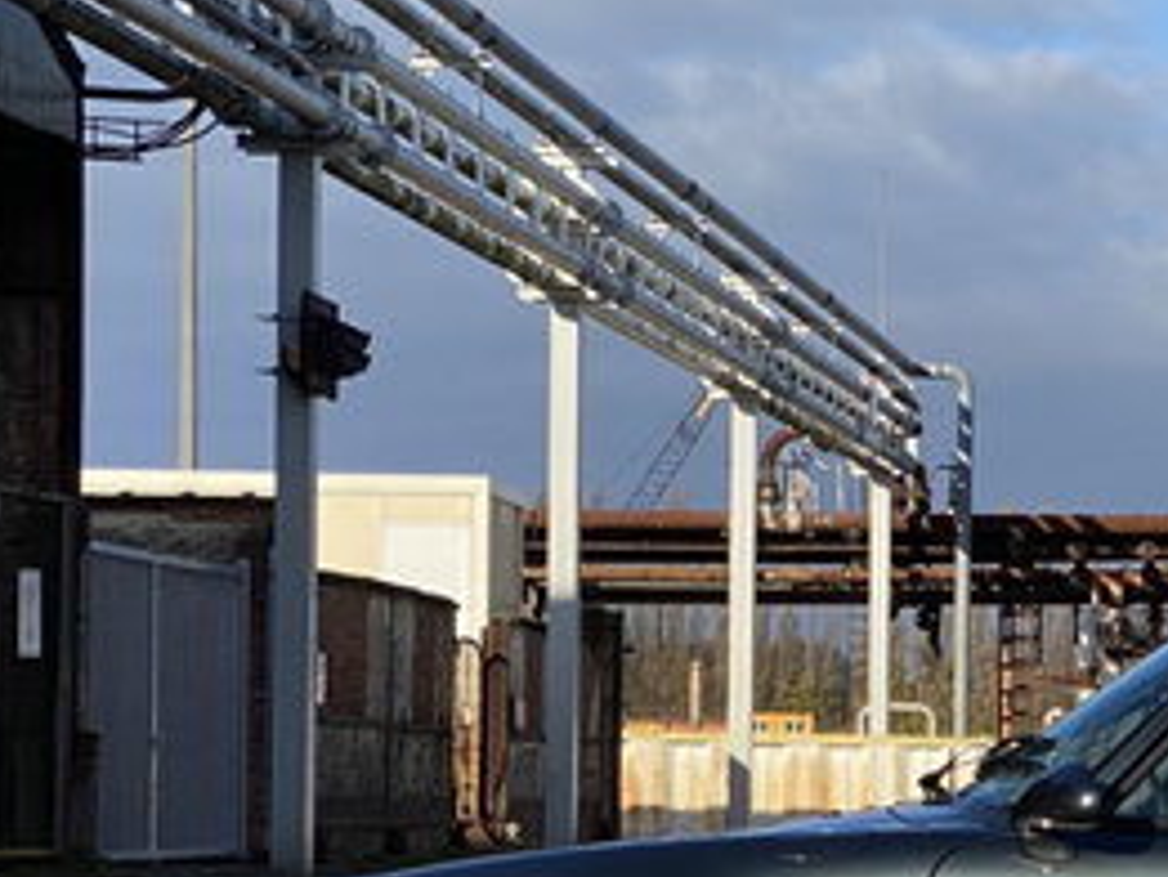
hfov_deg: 12.7
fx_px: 5165
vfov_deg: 9.6
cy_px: 850
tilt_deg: -0.5
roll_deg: -0.4
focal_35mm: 153
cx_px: 1258
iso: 20
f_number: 2
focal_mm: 6
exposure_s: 1/1229
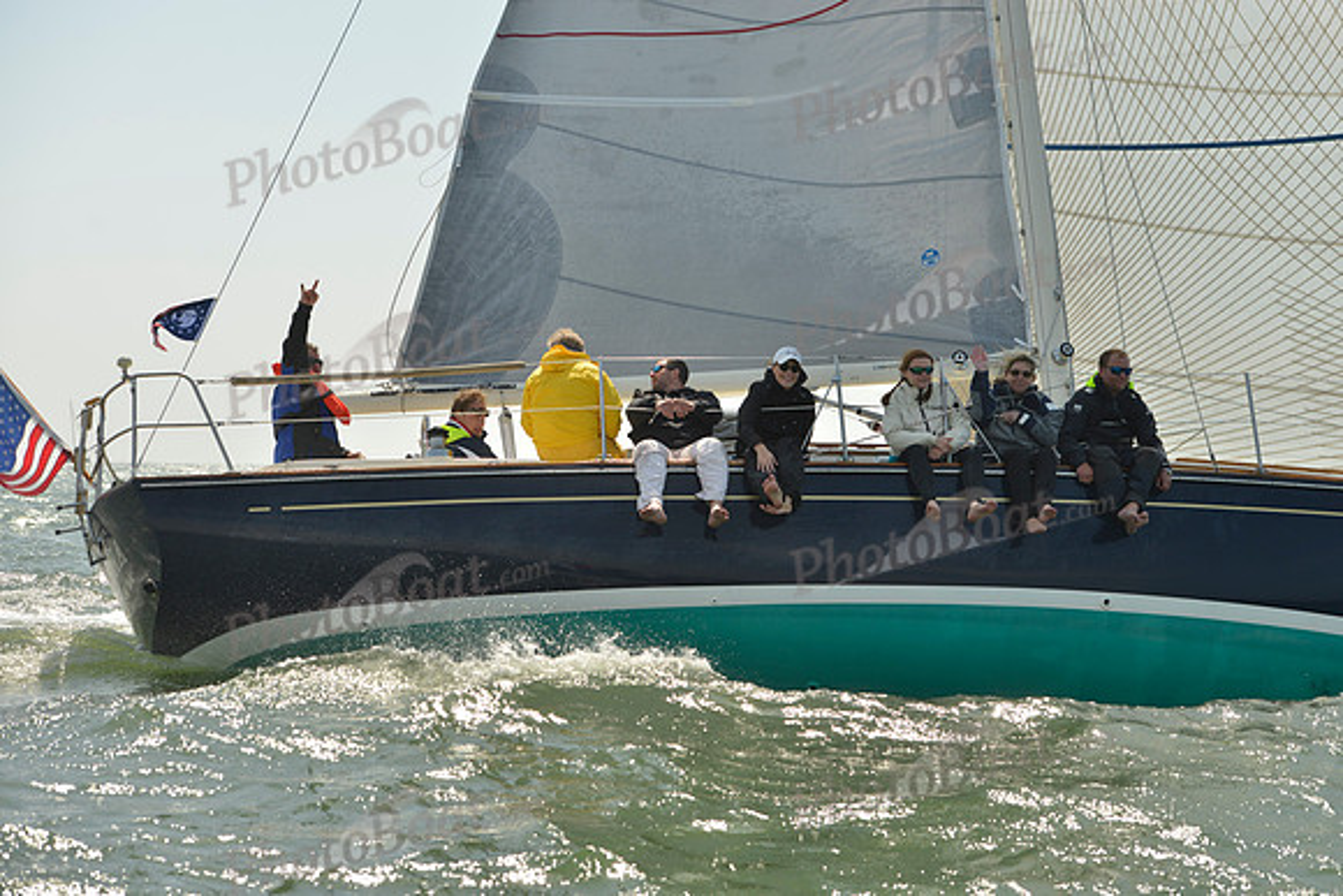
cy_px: 448
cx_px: 672
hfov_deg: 23.9
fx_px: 3172
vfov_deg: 16.1
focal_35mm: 85
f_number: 6.3
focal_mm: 85
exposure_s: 1/1250
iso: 200
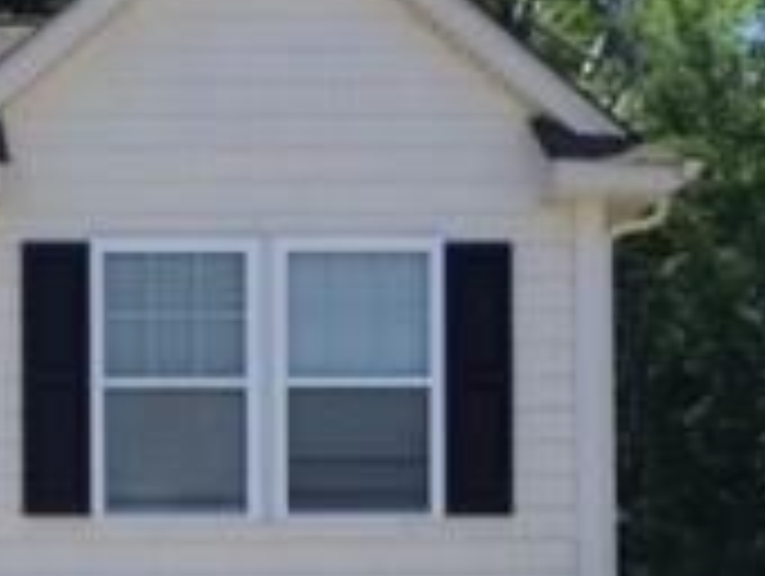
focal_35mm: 109
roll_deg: -1.6
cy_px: 792
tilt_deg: +1.3
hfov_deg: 17.2
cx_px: -144
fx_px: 2412
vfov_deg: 13.1
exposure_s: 1/1799
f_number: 2.2
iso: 32
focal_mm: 4.15
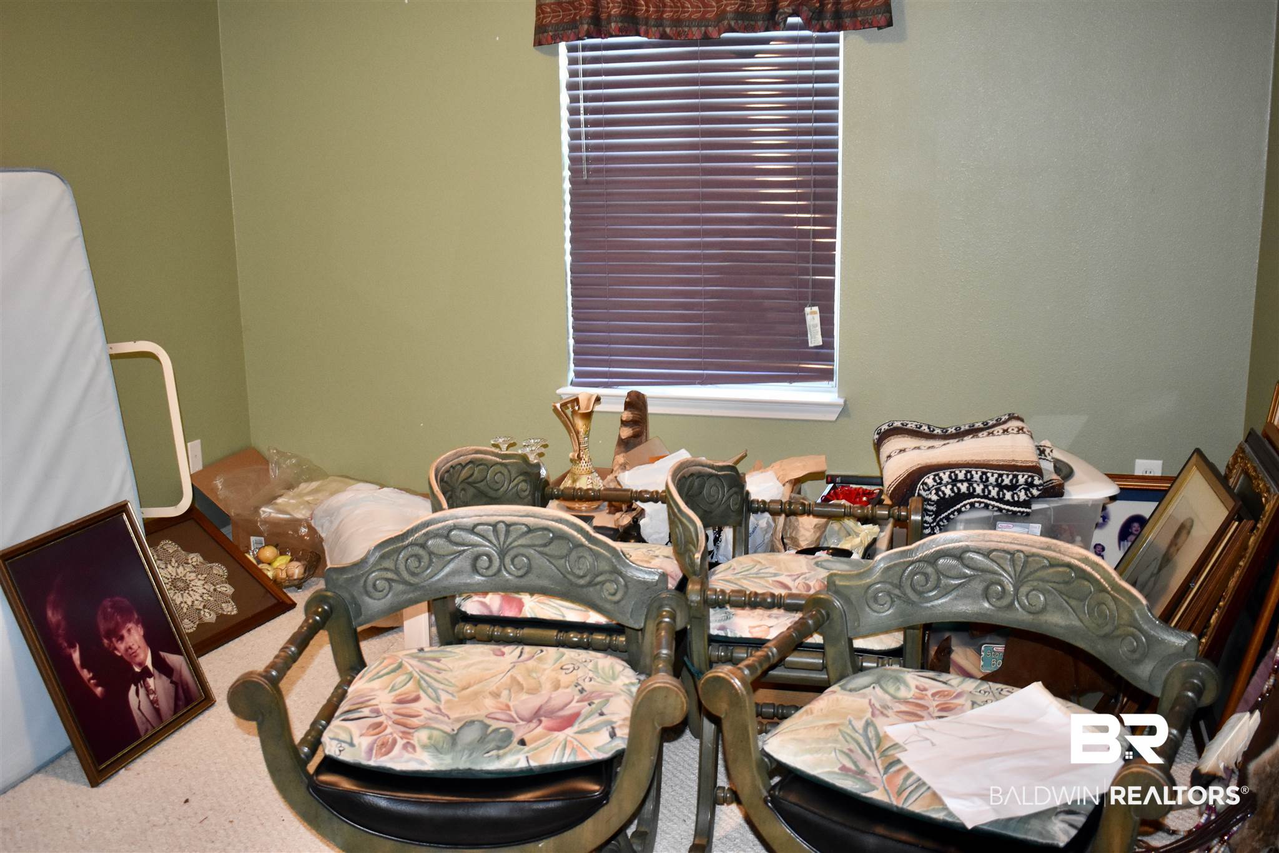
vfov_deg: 36.9
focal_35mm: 36
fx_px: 1279
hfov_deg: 53.1
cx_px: 640
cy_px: 426
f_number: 3.8
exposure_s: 1/80
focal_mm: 24
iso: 1600
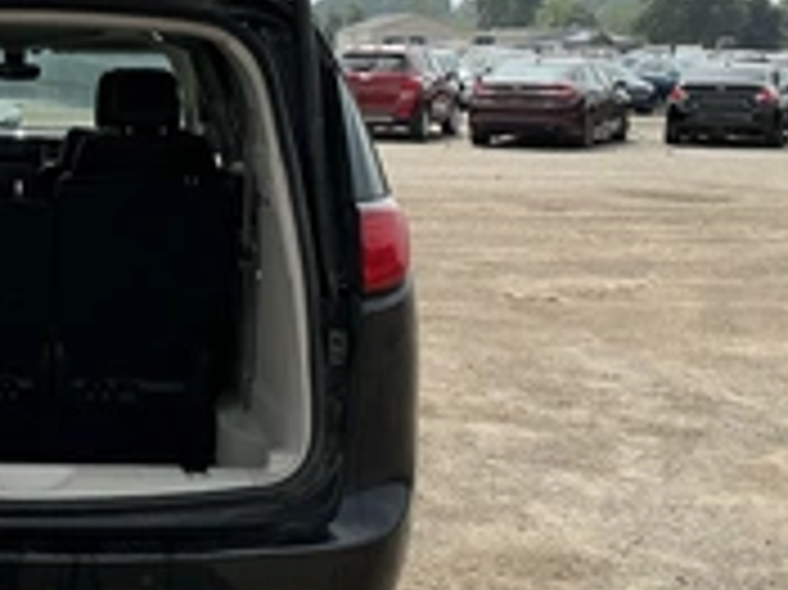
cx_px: -14
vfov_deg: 22.8
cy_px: 171
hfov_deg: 28.3
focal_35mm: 64
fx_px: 1456
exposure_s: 1/2538
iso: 25
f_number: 1.8
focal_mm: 3
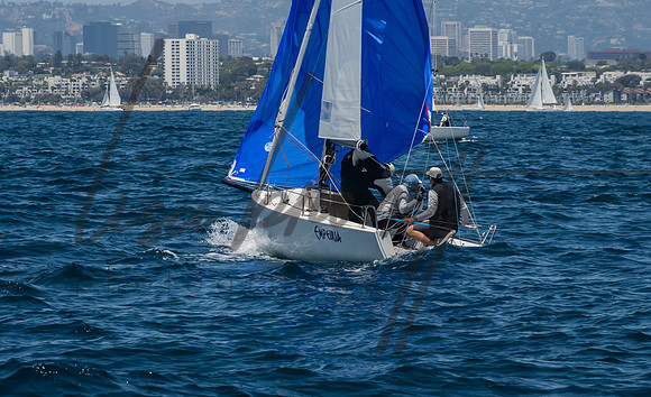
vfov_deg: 4.4
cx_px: 278
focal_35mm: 294
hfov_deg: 7.2
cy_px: 248
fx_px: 5181
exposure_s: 1/1000
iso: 640
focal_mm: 165
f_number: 14
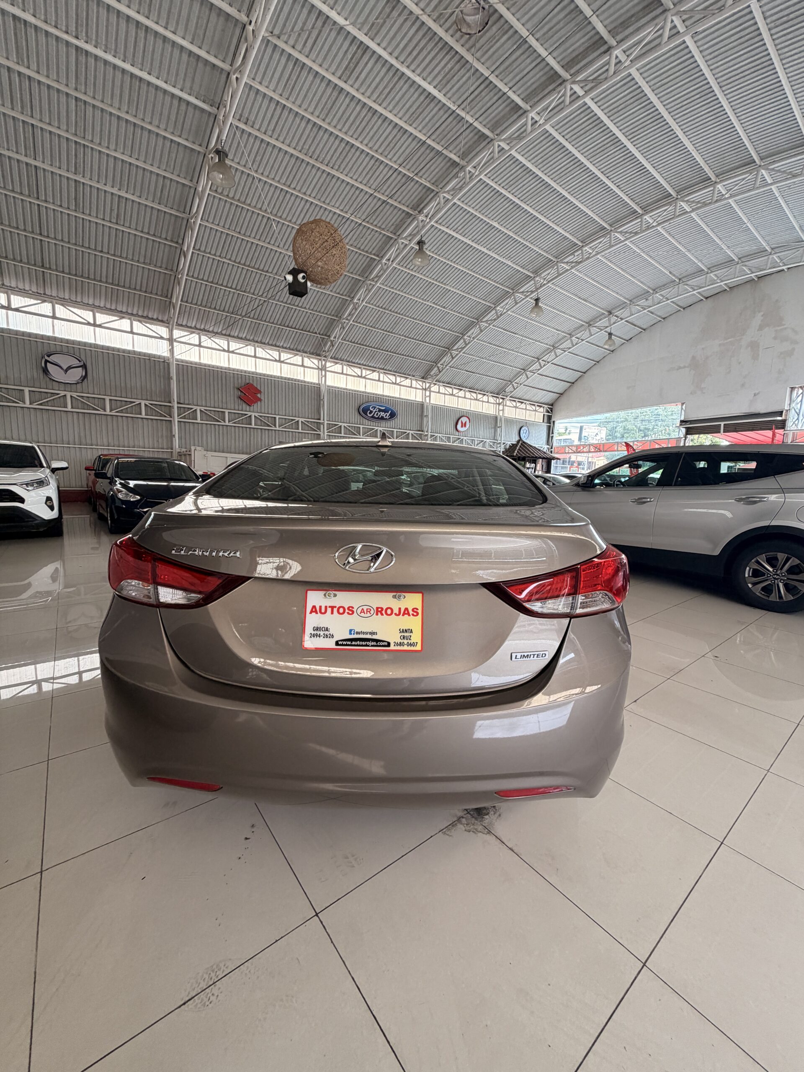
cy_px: 536
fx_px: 434
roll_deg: -1.2
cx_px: 402
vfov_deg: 102.1
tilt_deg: -8.7
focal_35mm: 14
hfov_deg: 85.7
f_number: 2.2
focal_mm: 2.22
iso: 160
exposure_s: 1/121
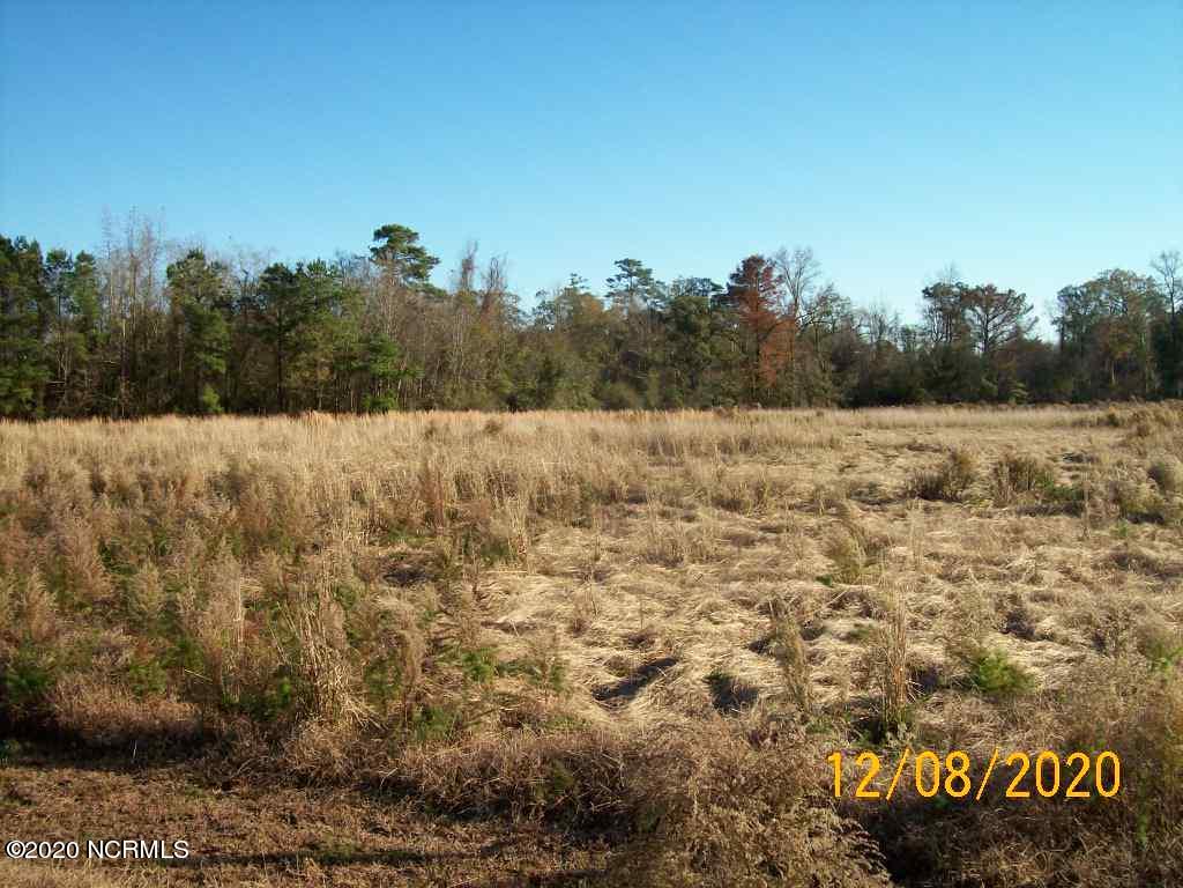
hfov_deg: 51.4
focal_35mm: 36
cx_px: 592
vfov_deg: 39.7
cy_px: 444
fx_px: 1230
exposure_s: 1/423
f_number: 4.8
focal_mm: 6
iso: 80
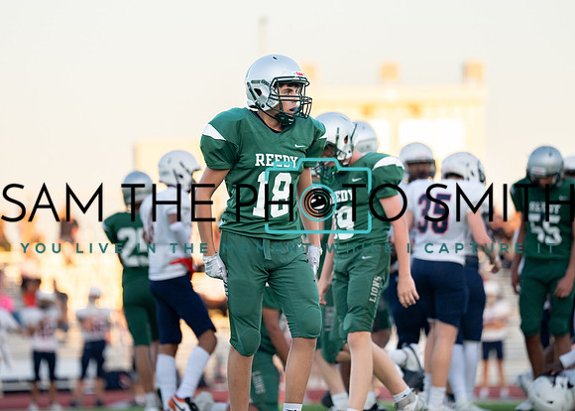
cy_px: 163
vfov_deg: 5.6
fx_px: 4160
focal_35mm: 255
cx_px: 293
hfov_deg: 7.9
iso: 1000
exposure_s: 1/2500
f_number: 2.8
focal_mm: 200
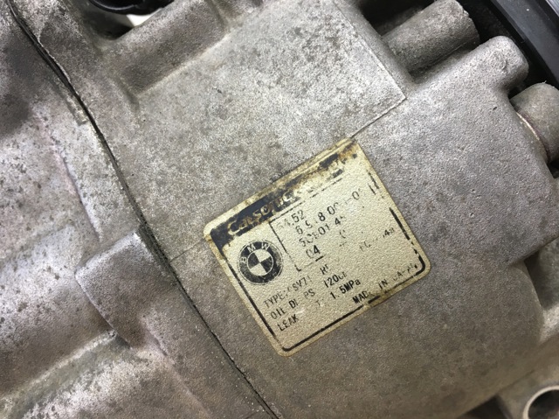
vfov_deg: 48.2
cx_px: 280
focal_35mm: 29
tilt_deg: -21.2
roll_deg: +26.5
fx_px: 468
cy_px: 210
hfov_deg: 61.7
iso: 100
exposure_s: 1/33
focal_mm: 4.15
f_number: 2.2
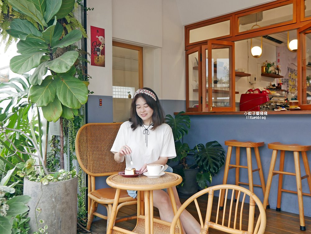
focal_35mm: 34
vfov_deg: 41.8
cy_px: 117
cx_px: 156
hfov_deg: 53.9
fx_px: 306
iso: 320
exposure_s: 1/60
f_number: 4
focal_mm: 17
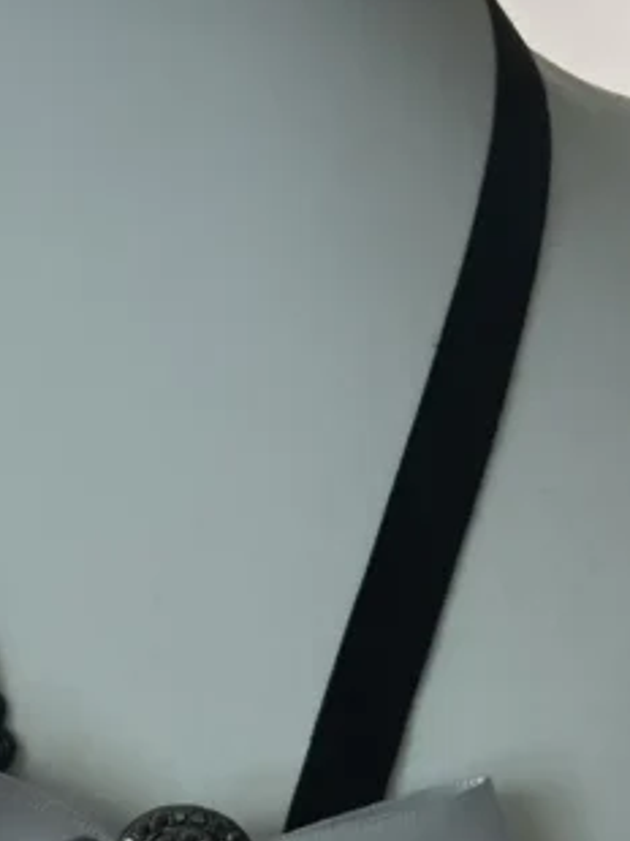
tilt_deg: -11.9
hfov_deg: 11.8
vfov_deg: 15.7
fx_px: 3013
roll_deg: -0.4
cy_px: 779
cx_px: -14
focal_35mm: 124
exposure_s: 1/50
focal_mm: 6.86
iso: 50
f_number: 1.78
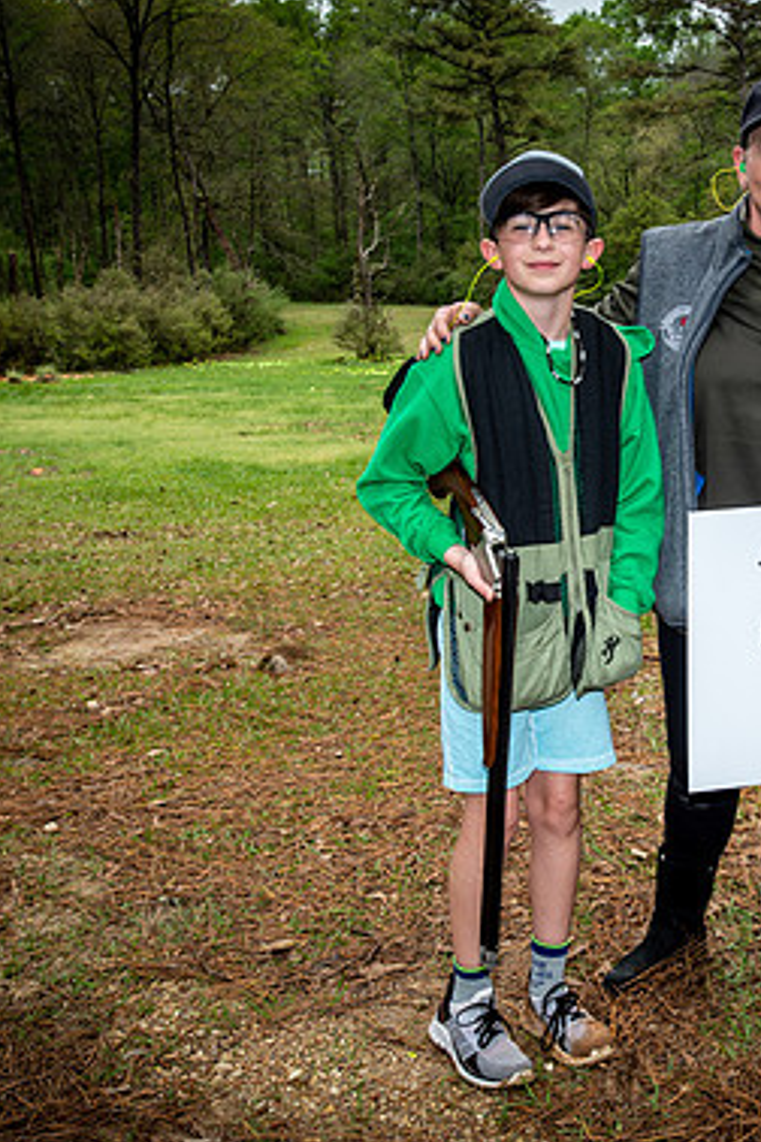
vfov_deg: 42.7
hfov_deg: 28.5
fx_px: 1458
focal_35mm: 46
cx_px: 631
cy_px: 571
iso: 125
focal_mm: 30
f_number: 8
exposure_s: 1/125
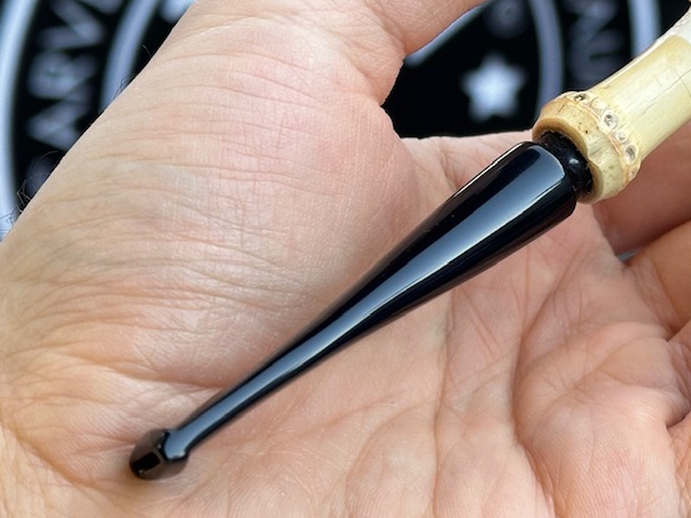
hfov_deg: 17.6
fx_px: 2215
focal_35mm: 111
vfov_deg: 13.3
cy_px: 157
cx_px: 520
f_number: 1.78
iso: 64
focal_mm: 6.86
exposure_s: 1/121
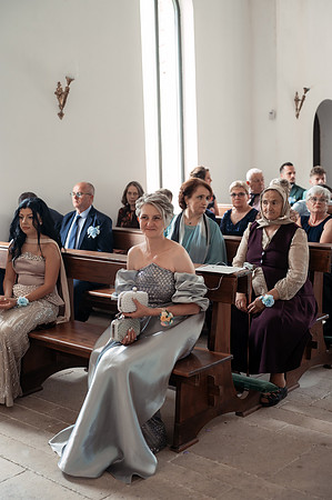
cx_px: 166
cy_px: 250
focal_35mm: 47
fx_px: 652
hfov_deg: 28.6
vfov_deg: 42.0
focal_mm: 47
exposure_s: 1/200
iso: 1600
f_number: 2.8
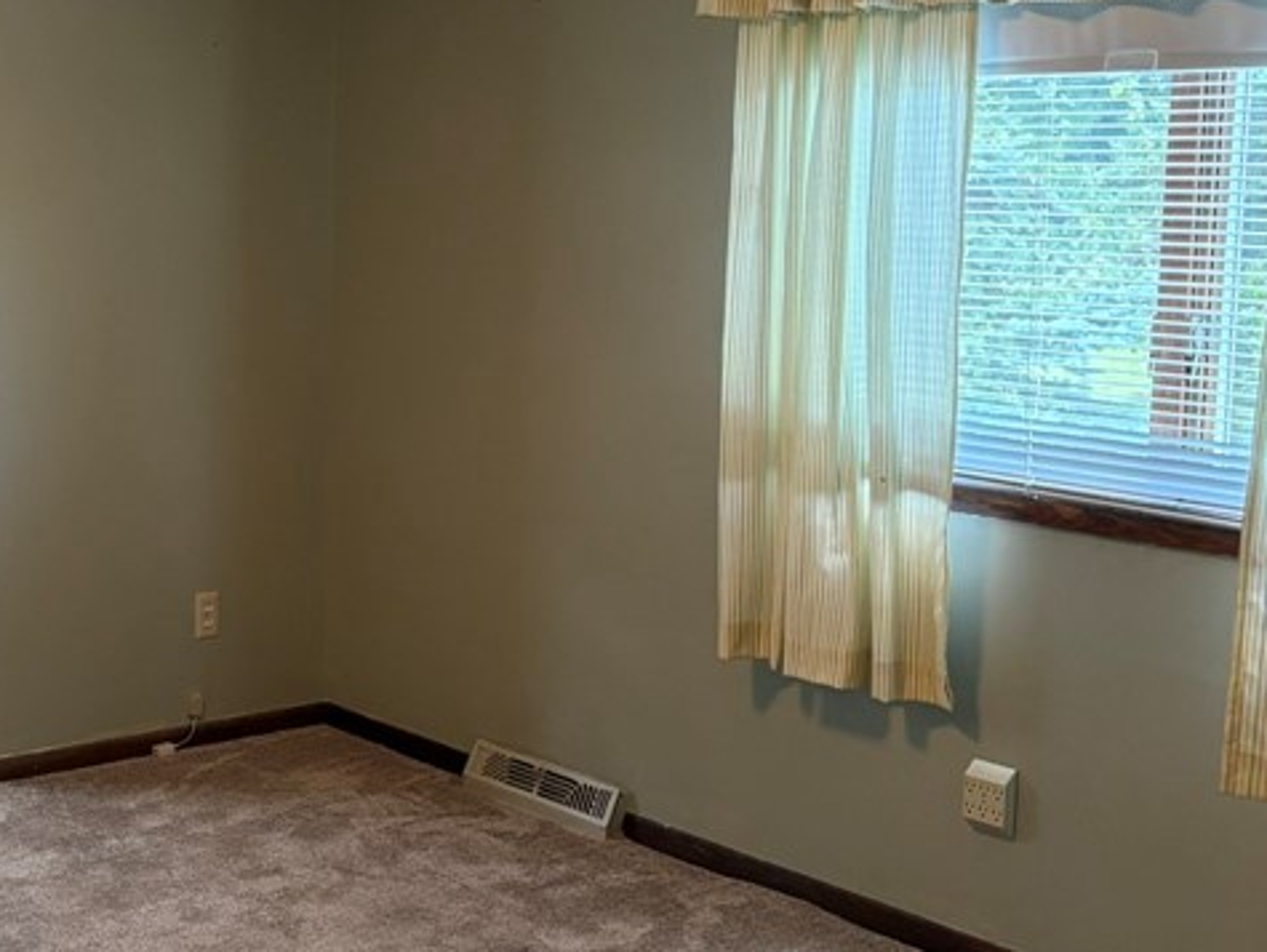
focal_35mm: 56
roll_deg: +0.0
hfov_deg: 32.5
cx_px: 115
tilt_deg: -5.0
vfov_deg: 26.1
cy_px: 376
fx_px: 2051
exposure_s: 1/120
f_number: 1.6
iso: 250
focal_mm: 5.96
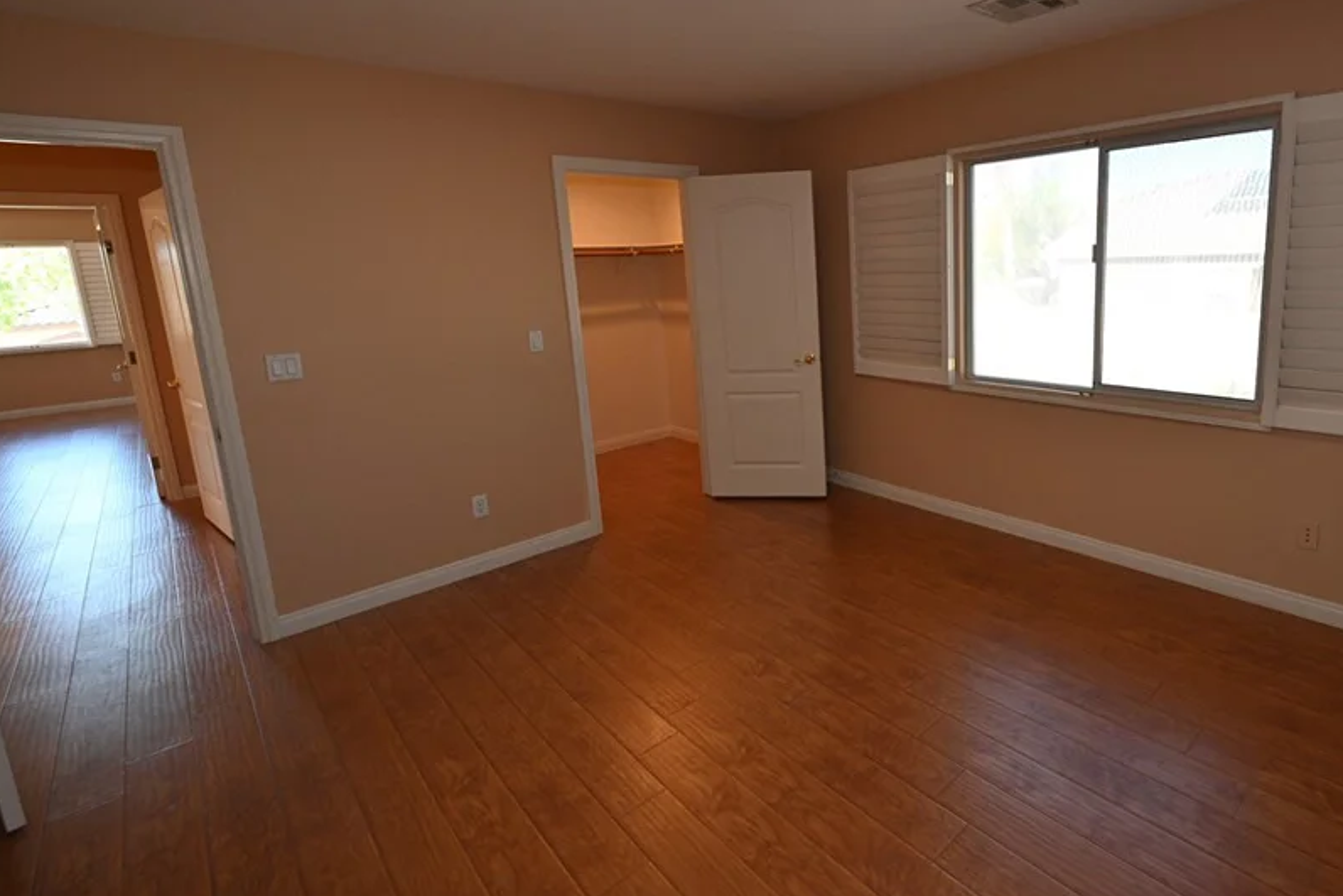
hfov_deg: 88.0
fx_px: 672
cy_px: 381
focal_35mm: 18
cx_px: 847
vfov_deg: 67.0
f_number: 4
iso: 900
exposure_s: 1/60
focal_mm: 14
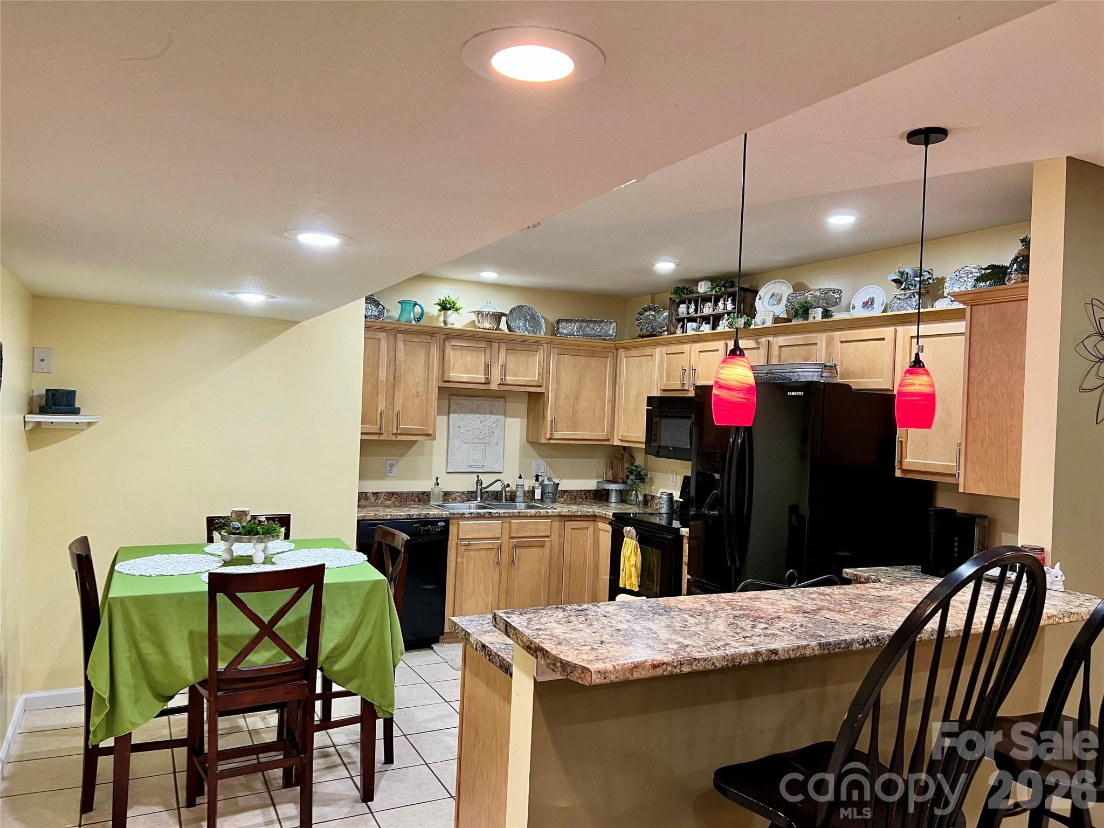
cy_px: 414
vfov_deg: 53.1
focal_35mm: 26
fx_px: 829
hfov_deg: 67.3
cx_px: 552
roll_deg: -2.1
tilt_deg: -1.6
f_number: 1.5
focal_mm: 5.7
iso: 160
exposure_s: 1/60
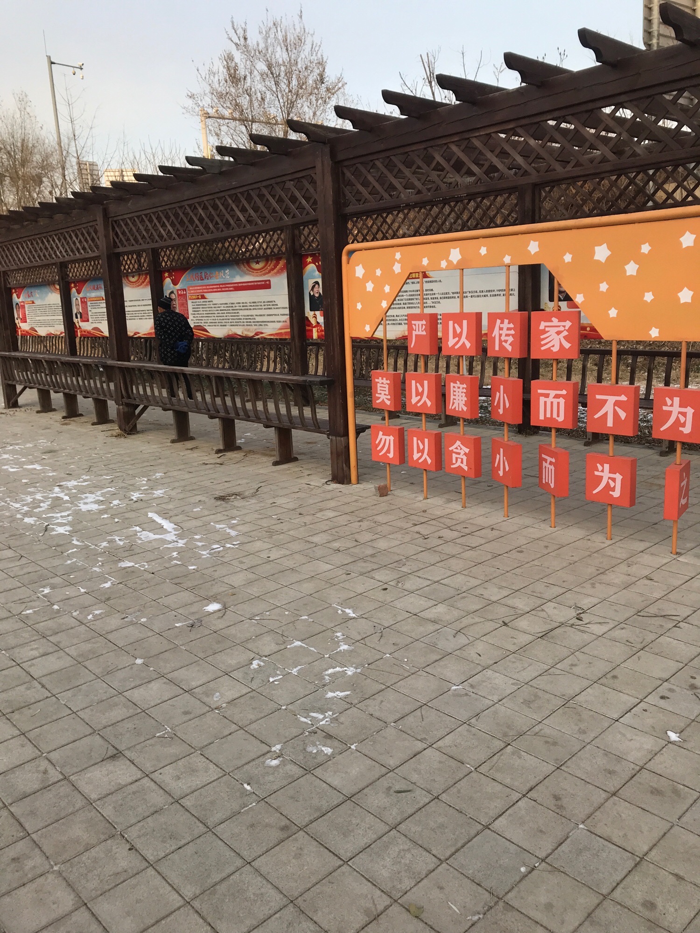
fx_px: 755
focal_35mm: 28
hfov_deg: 49.7
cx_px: 350
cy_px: 466
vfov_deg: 63.4
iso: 20
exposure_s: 1/504
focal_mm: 3.99
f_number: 1.8
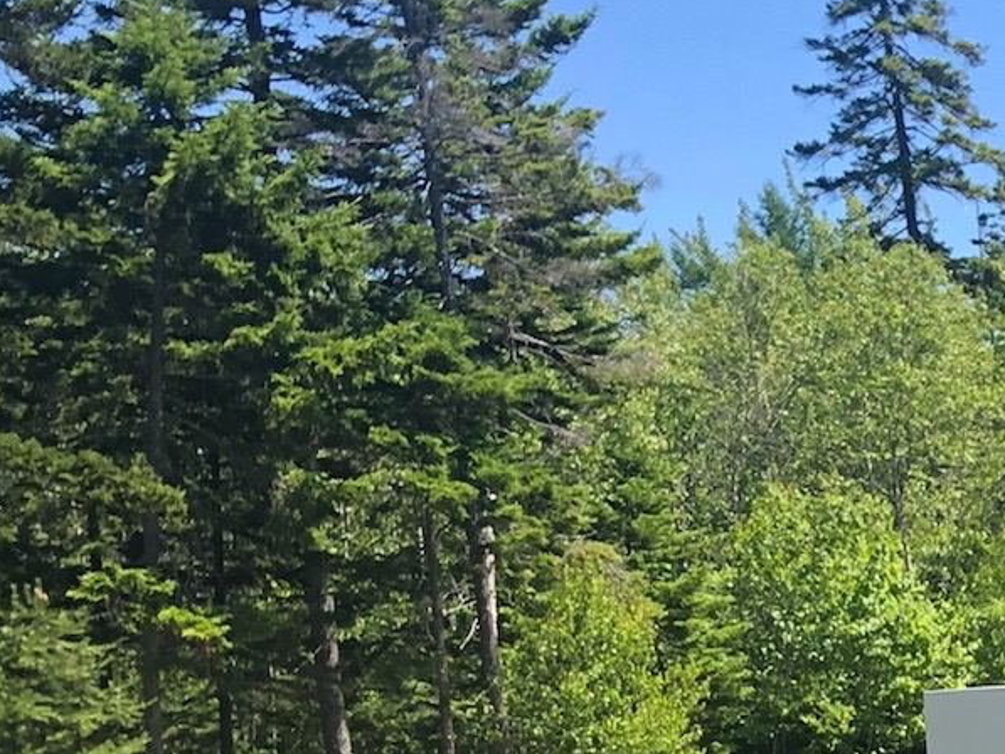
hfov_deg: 17.5
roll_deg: +4.0
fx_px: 2788
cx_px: 1665
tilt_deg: -2.9
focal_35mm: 96
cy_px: 850
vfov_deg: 15.0
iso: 20
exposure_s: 1/607
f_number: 1.8
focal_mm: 4
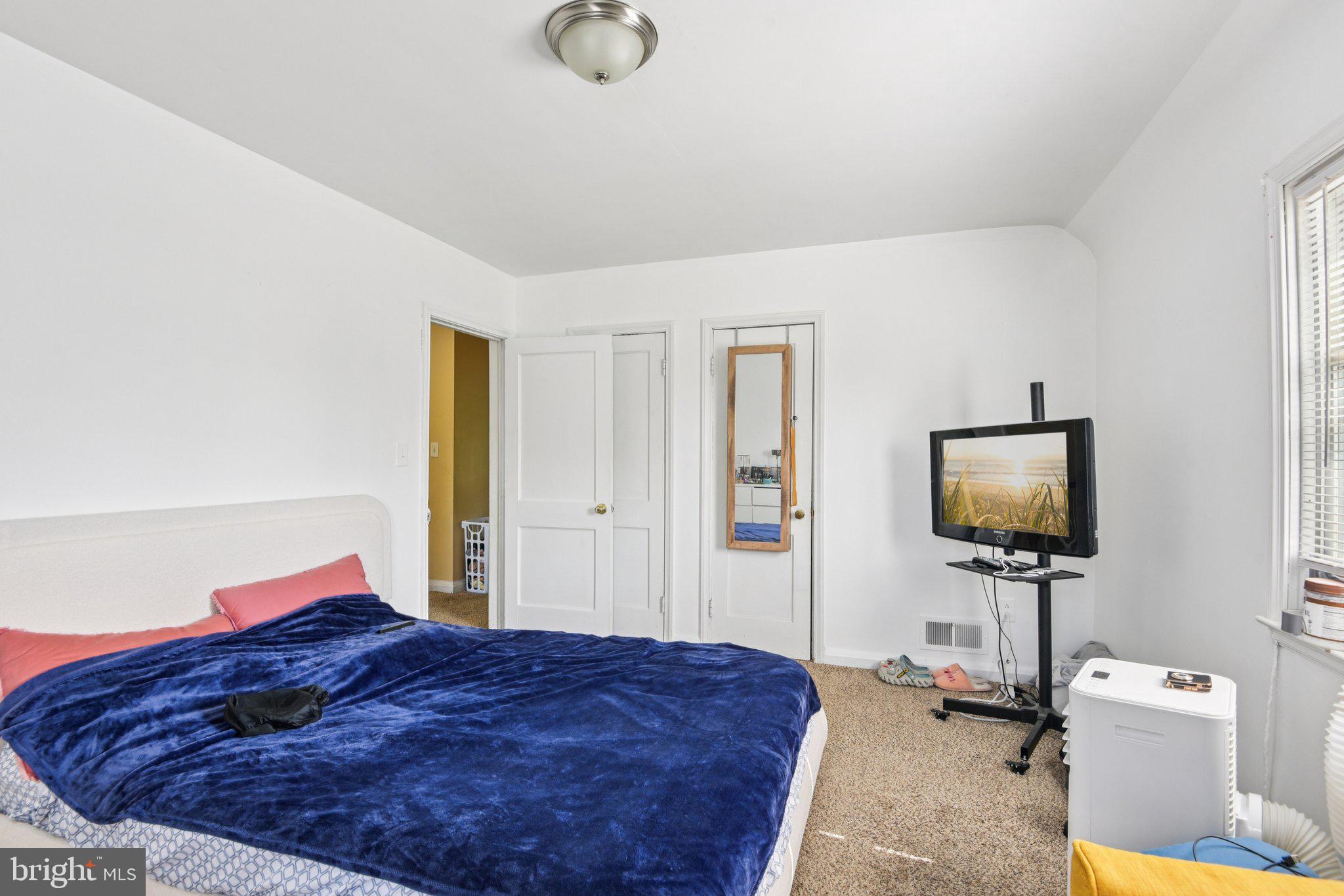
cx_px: 672
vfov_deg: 73.7
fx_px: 597
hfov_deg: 96.7
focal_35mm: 16
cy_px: 448
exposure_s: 1/25
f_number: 8
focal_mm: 16
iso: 400
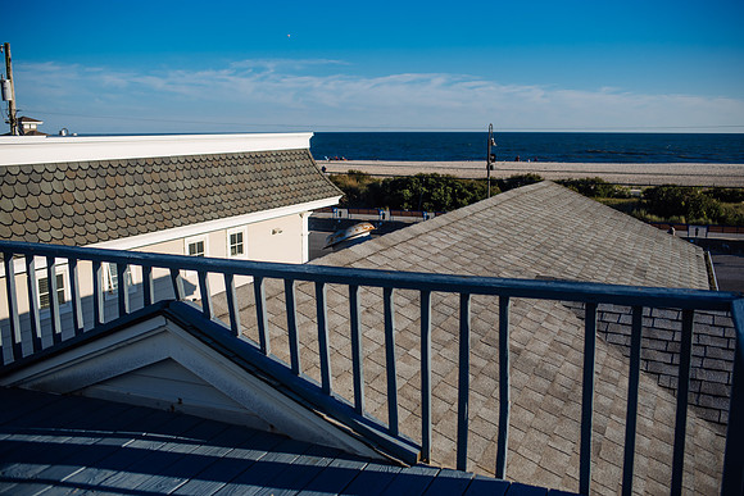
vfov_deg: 37.9
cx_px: 372
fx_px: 723
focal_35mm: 35
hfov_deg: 54.4
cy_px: 248
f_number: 2.8
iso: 100
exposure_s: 1/3200
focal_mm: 35
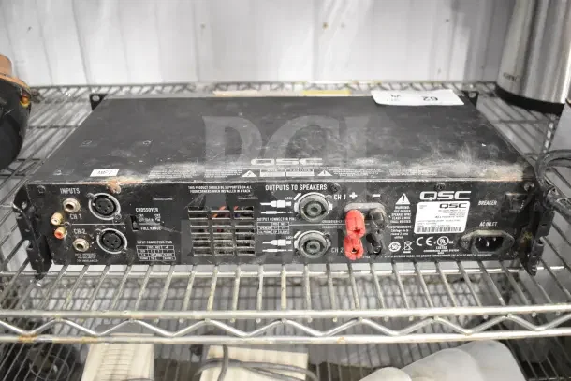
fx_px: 500
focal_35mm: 32
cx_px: 286
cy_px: 190
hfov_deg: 59.5
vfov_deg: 41.7
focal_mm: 21
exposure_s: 1/30
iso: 6400
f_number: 3.8
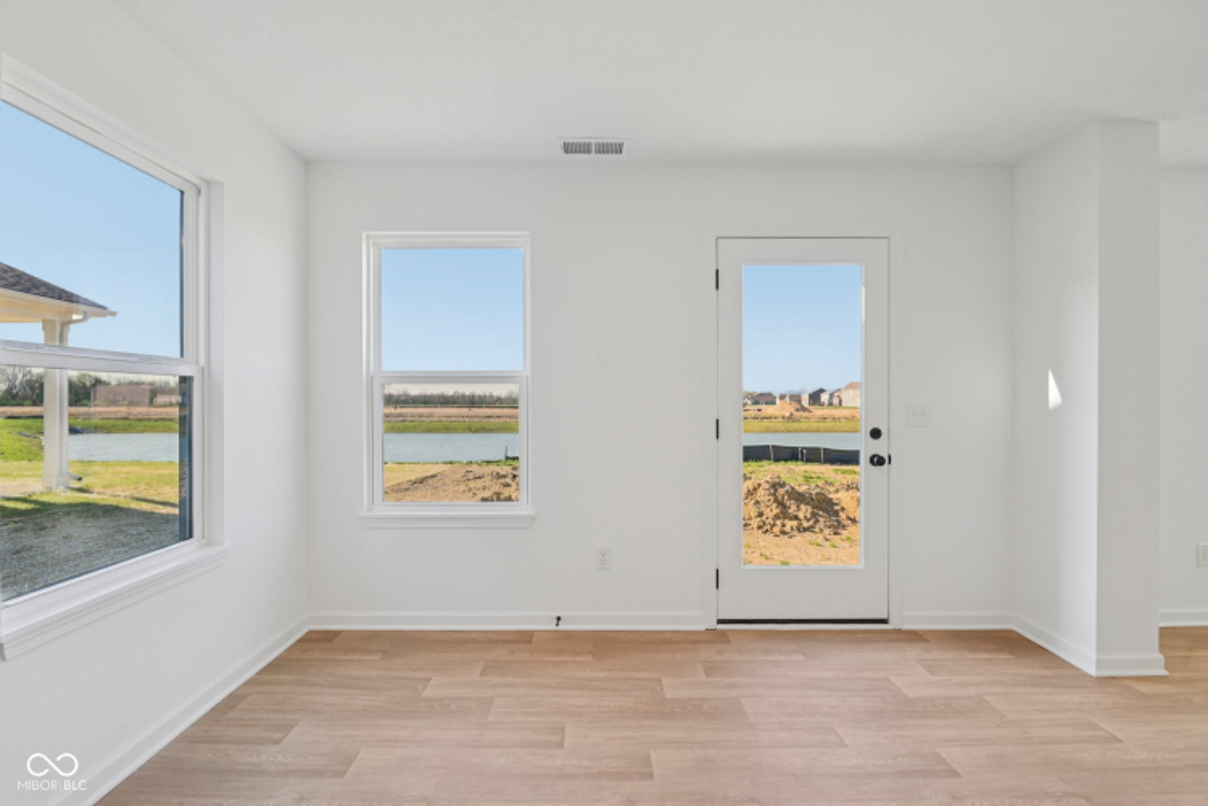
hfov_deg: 96.7
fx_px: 537
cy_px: 403
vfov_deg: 73.7
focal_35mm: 16
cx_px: 604
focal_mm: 16
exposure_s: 1/60
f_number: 8
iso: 100
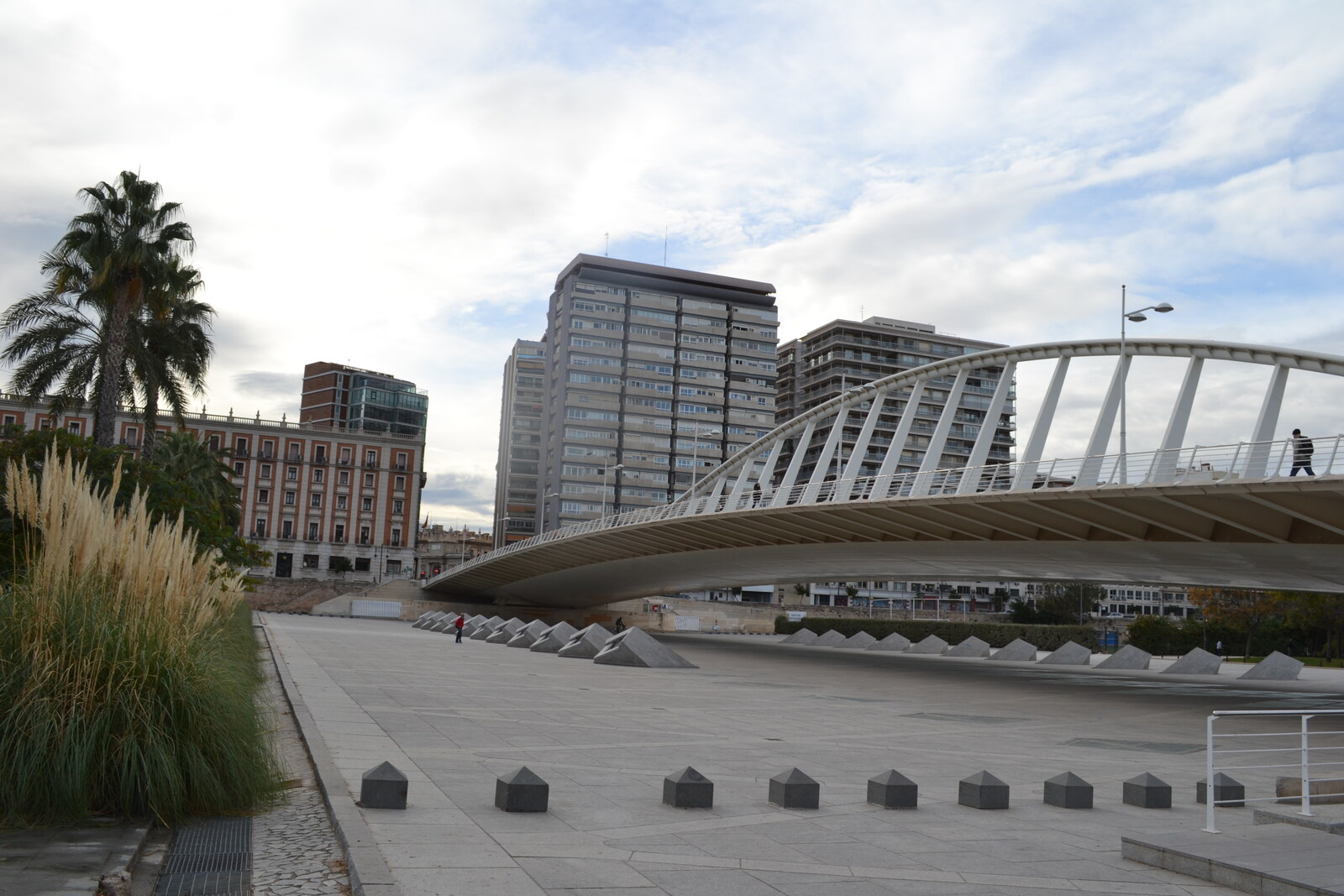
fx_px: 1120
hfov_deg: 61.9
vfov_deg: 43.6
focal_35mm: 30
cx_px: 672
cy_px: 448
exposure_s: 1/200
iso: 100
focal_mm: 20
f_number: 9
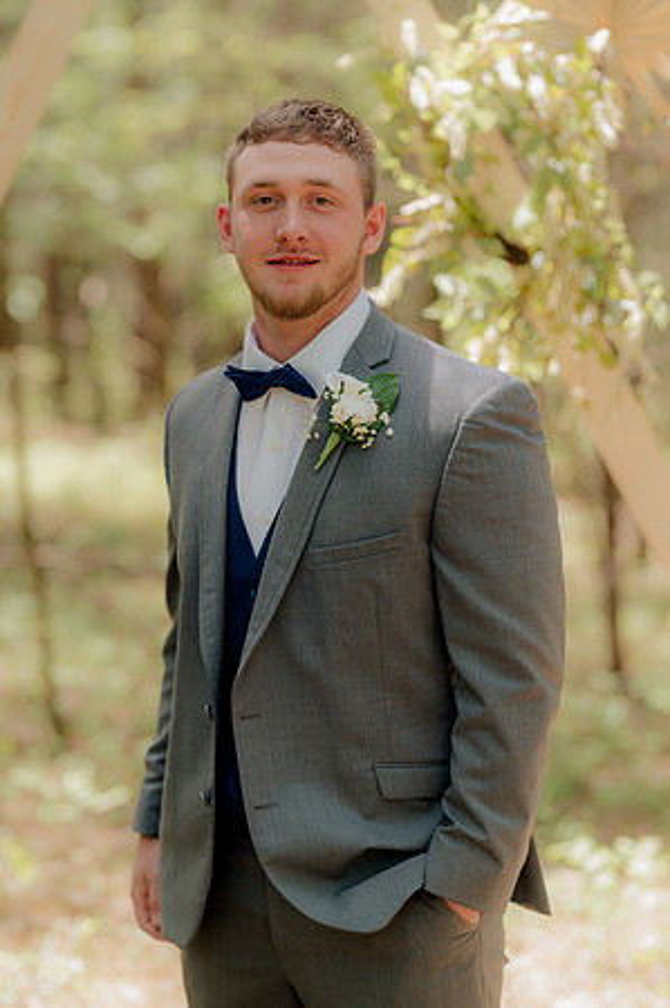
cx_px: 335
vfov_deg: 23.9
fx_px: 2378
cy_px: 504
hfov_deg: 16.0
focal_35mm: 85
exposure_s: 1/320
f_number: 2.2
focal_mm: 85
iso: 110
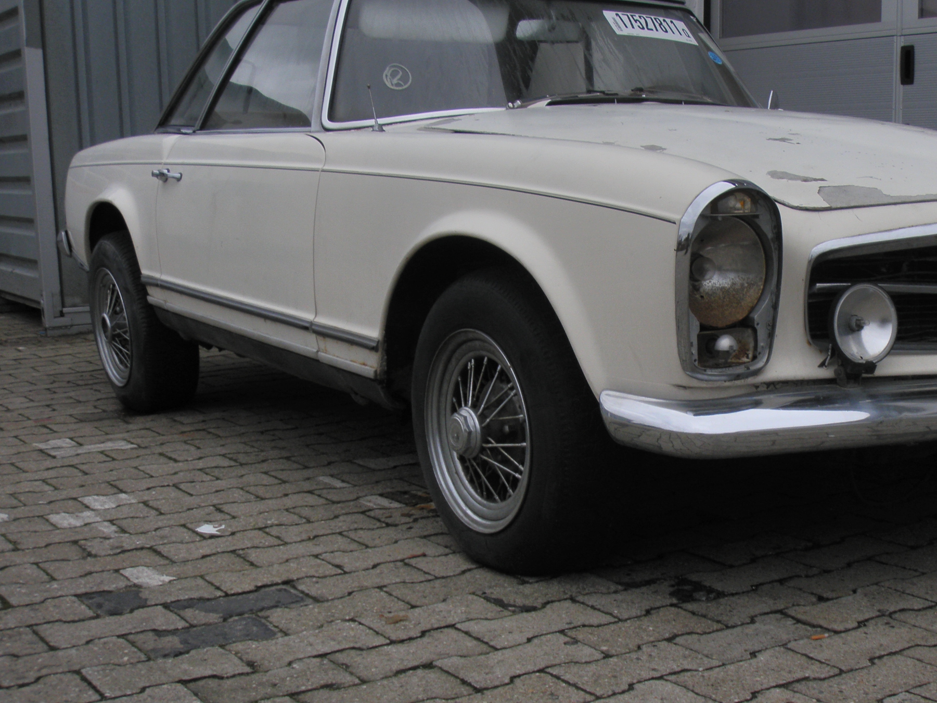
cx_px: 644
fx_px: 1462
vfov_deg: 27.0
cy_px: 381
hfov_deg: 35.1
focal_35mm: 54
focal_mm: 6.7
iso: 50
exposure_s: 1/40
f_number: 3.5
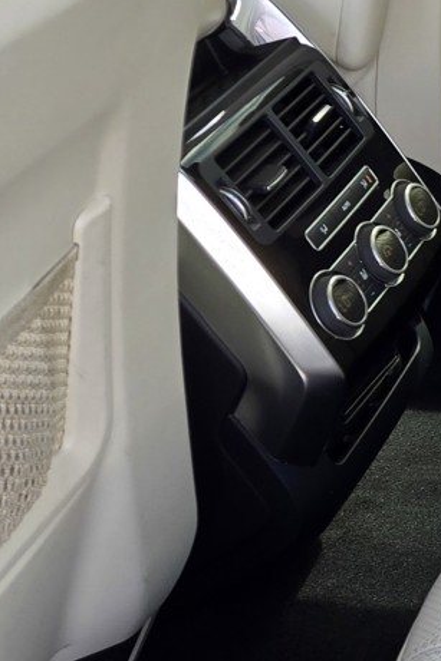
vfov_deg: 24.4
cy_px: 260
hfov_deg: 12.5
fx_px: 1526
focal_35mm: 83
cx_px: 1092
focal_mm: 5.4
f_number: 1.8
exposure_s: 1/180
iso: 50
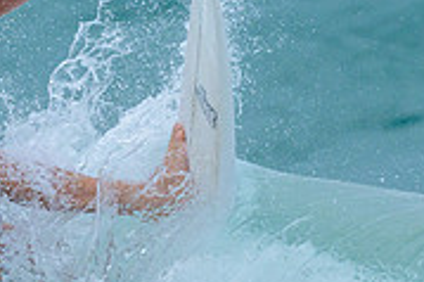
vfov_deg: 0.4
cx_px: 81
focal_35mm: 3564
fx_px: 41937
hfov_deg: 0.6
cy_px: 215
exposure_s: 1/3200
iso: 720
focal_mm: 800
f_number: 6.3
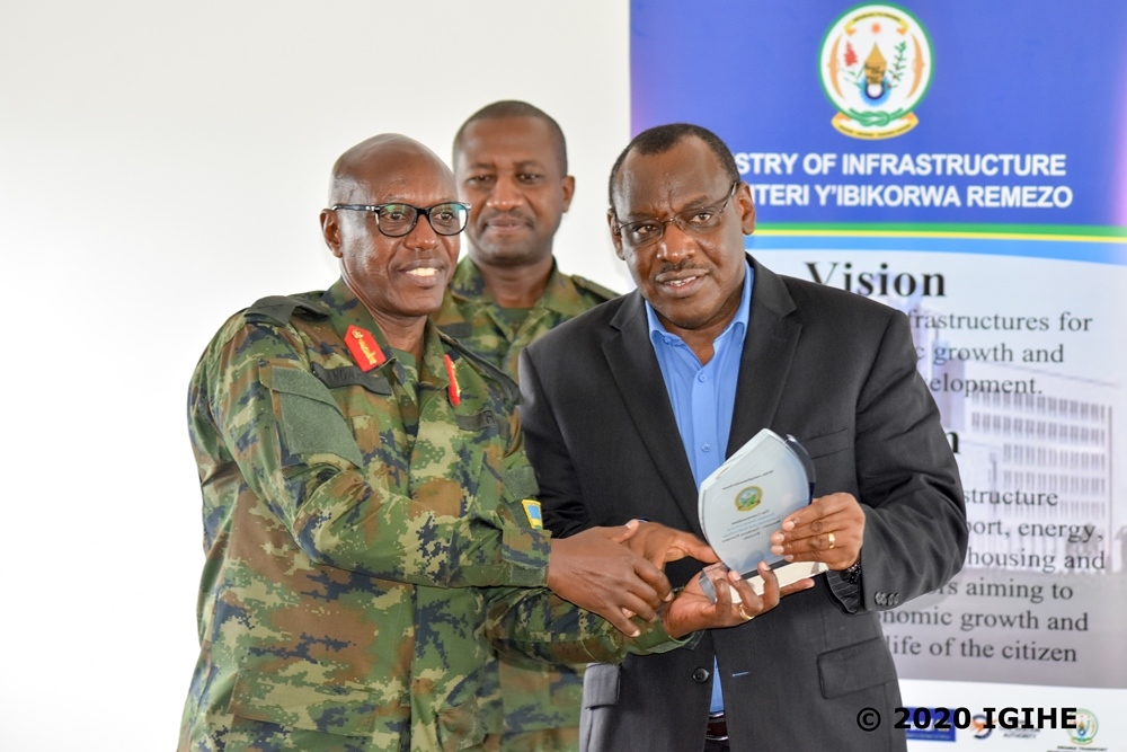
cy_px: 376
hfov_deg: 12.5
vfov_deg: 8.3
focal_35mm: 165
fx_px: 5166
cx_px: 564
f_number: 5
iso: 800
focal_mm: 110
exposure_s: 1/100
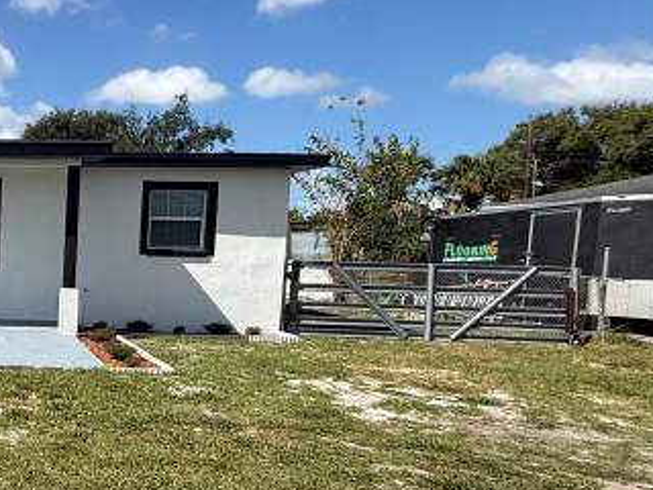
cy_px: 312
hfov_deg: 41.4
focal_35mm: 35
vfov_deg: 40.4
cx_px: -73
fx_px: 660
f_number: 2.2
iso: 50
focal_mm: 2.22
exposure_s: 1/2410
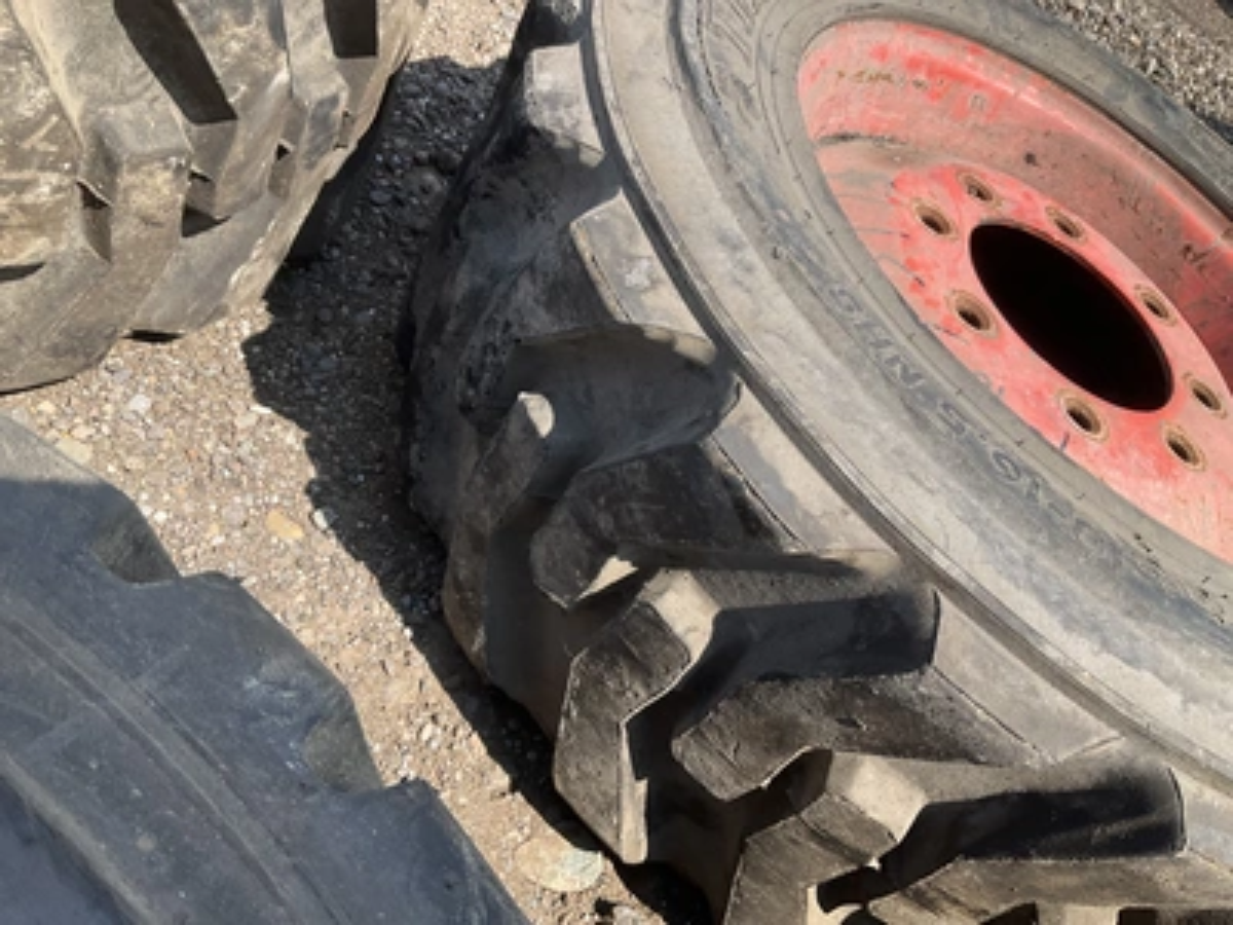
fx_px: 1033
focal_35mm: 29
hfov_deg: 61.7
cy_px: 462
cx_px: 616
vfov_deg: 48.2
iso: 25
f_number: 1.8
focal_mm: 3
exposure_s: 1/759
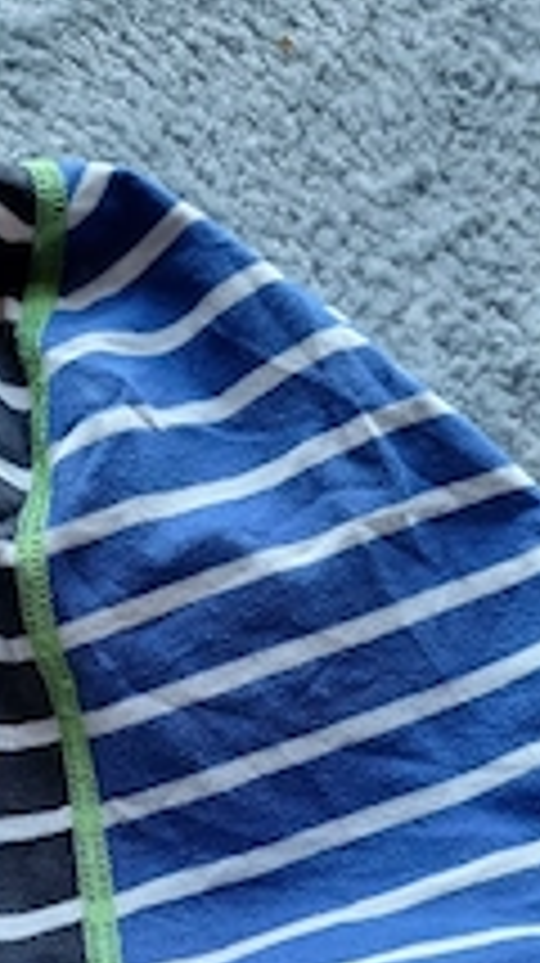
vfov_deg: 37.9
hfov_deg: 22.3
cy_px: 752
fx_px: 1352
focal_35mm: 53
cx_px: 104
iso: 250
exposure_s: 1/100
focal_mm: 5.4
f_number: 1.8
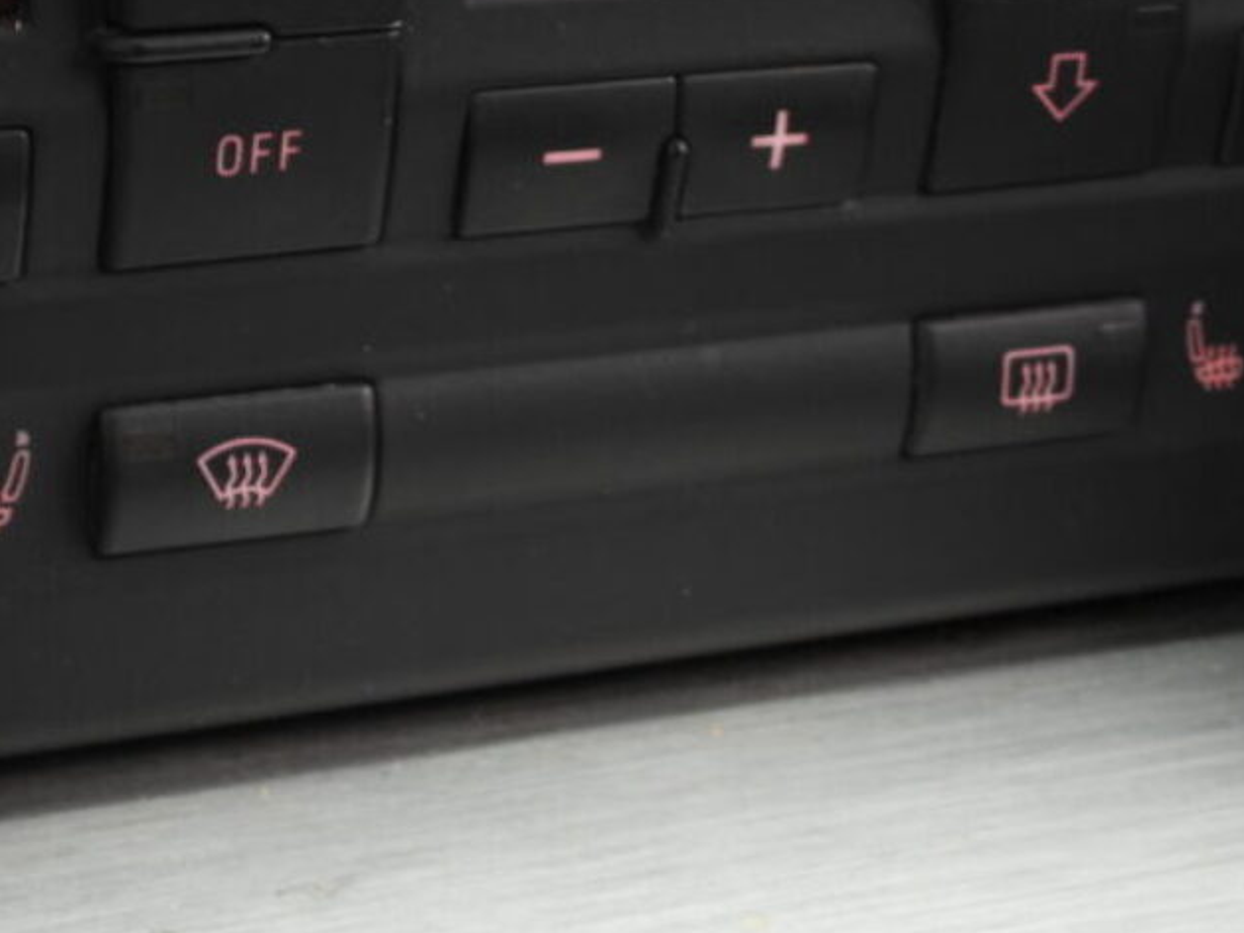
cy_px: 38
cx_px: 504
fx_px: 4026
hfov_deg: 17.6
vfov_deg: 13.1
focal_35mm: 112
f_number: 3.2
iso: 100
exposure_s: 1/30
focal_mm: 7.9
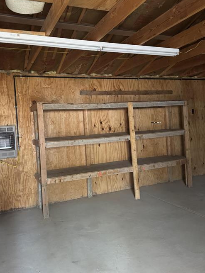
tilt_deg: -0.2
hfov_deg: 49.6
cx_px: 87
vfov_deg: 63.2
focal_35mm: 28
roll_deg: +3.0
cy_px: 121
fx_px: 221
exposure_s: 1/40
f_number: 1.78
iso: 1000
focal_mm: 6.76
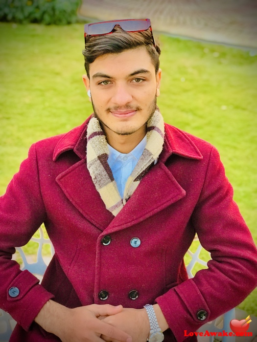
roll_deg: -2.3
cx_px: 128
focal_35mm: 57
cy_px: 171
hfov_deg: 25.7
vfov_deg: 33.8
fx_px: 564
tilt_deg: -25.6
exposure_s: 1/50
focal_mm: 6.6
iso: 125
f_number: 2.8
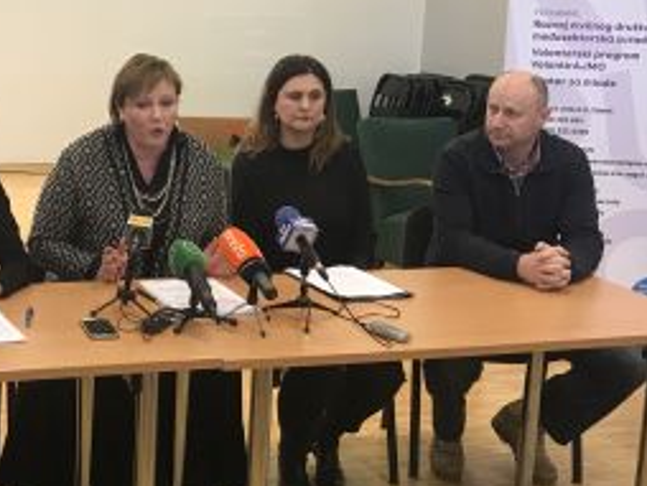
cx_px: 99
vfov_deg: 22.4
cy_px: 128
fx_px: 1216
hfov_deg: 28.9
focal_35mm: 65
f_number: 1.8
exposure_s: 1/25
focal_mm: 3.99
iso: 32
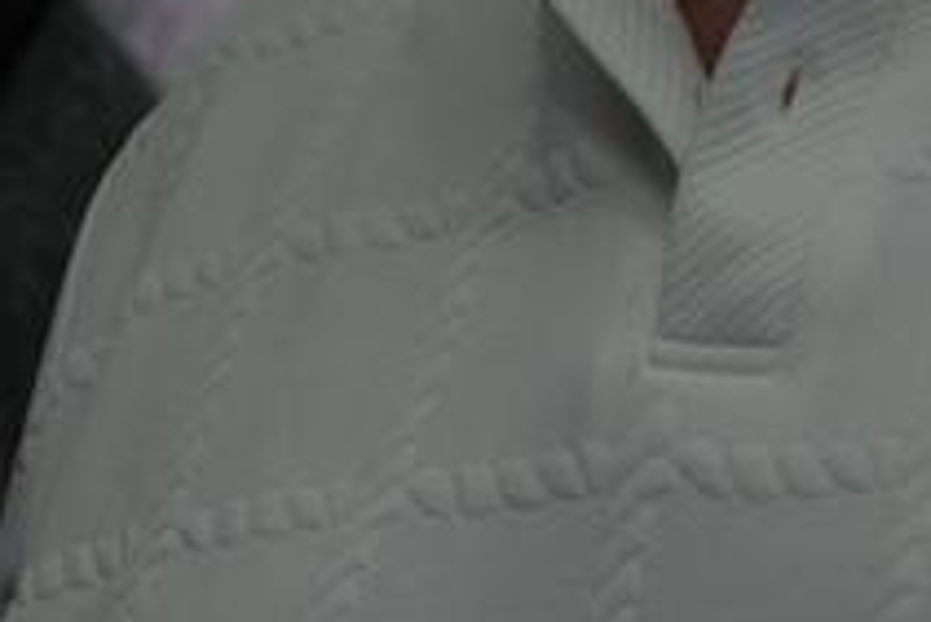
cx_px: 62
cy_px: -282
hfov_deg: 7.5
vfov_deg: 5.0
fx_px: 7065
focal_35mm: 273
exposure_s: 1/160
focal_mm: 48
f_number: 4
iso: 800
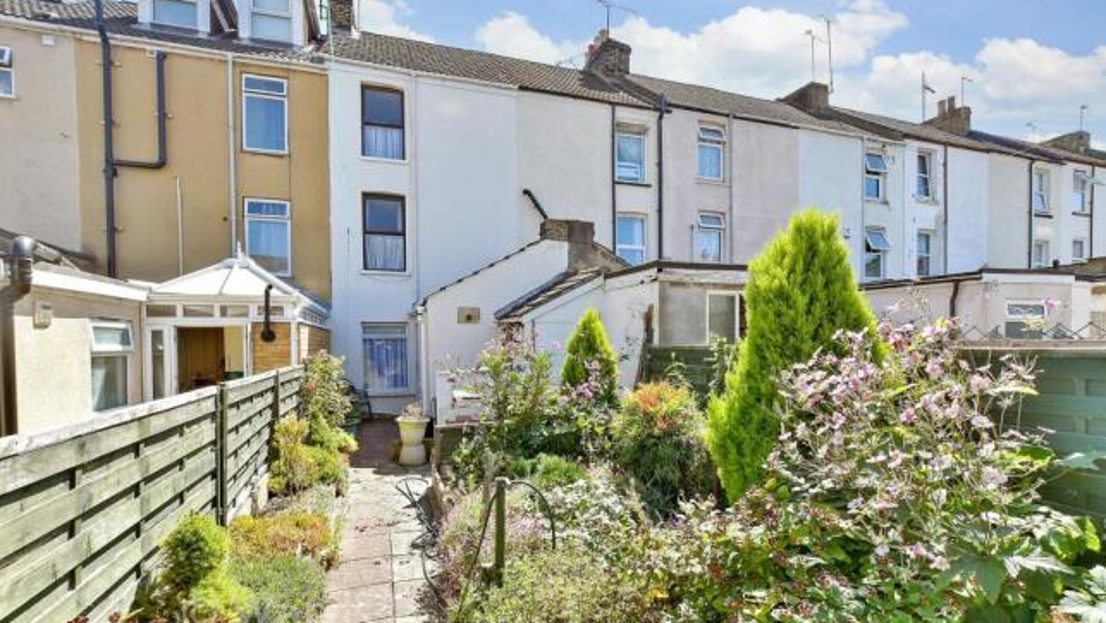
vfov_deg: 66.8
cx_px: 548
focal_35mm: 16
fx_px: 469
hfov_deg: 99.4
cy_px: 355
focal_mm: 10
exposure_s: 1/200
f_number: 7.1
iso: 250
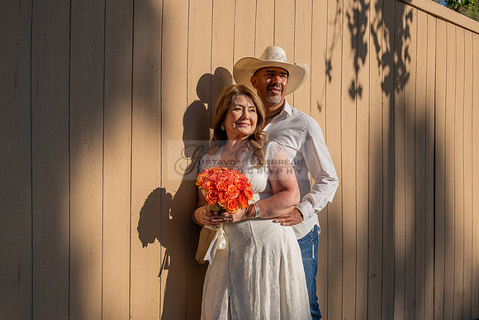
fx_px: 932
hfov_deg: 28.8
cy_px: 160
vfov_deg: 19.5
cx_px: 240
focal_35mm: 70
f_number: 10
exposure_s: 1/400
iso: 200
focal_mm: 70
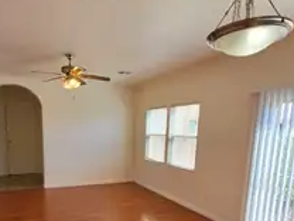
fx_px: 212
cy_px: 170
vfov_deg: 52.1
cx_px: 105
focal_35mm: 25
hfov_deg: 68.0
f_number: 1.9
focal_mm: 2.2
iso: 20
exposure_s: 1/120
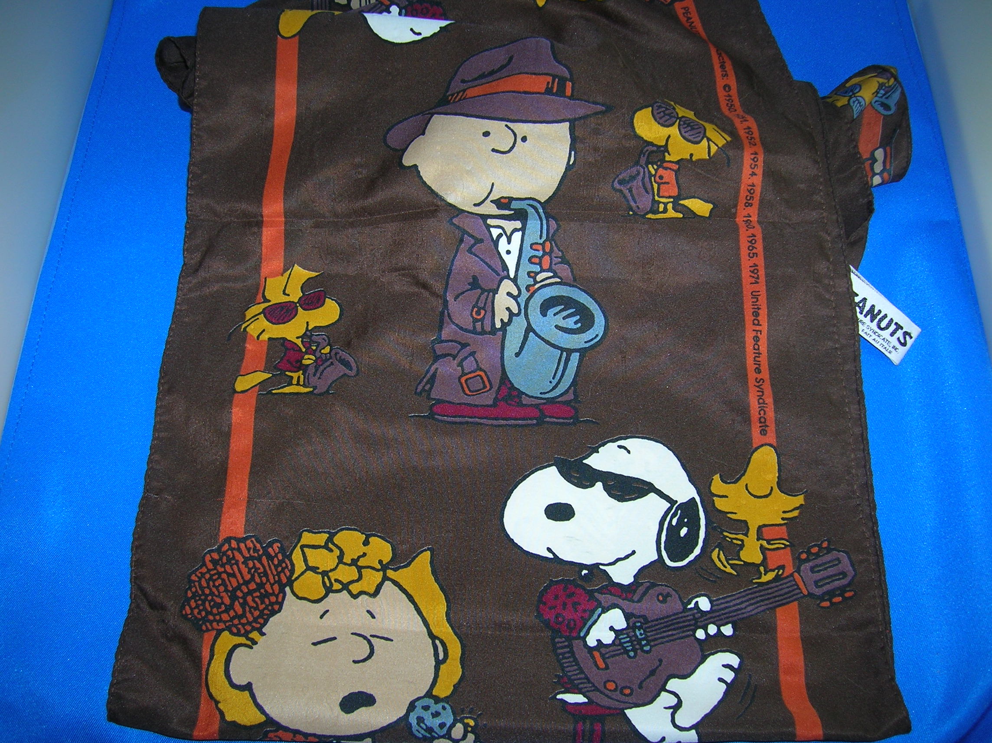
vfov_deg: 41.7
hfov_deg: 54.0
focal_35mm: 34
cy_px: 372
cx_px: 496
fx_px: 974
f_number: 2.9
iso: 50
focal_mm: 5.7
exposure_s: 1/60.1
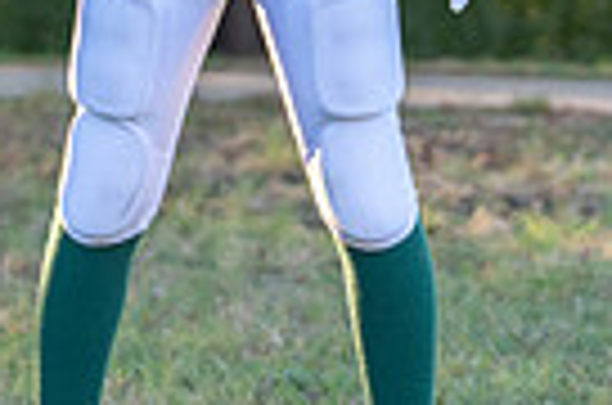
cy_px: -153
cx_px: 235
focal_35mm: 321
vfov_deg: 4.2
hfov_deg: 6.4
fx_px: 5444
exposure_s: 1/320
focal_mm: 70
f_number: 2.8
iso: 250
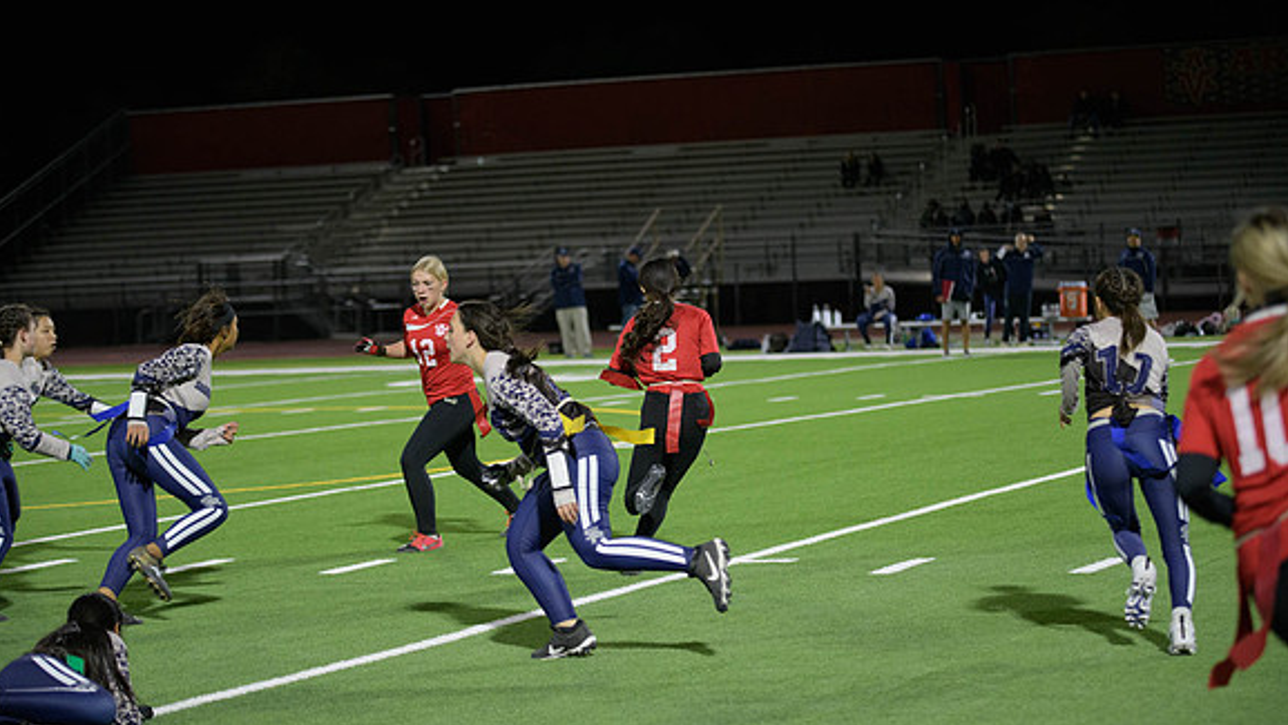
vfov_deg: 12.1
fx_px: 3416
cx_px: 643
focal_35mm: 100
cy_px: 374
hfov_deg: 21.4
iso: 2800
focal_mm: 95
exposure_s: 1/640
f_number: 2.8
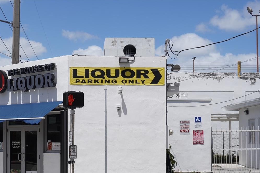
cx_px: 88
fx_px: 468
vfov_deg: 20.7
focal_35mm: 65
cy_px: 137
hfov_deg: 30.8
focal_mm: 27
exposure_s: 1/200
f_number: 9
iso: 50
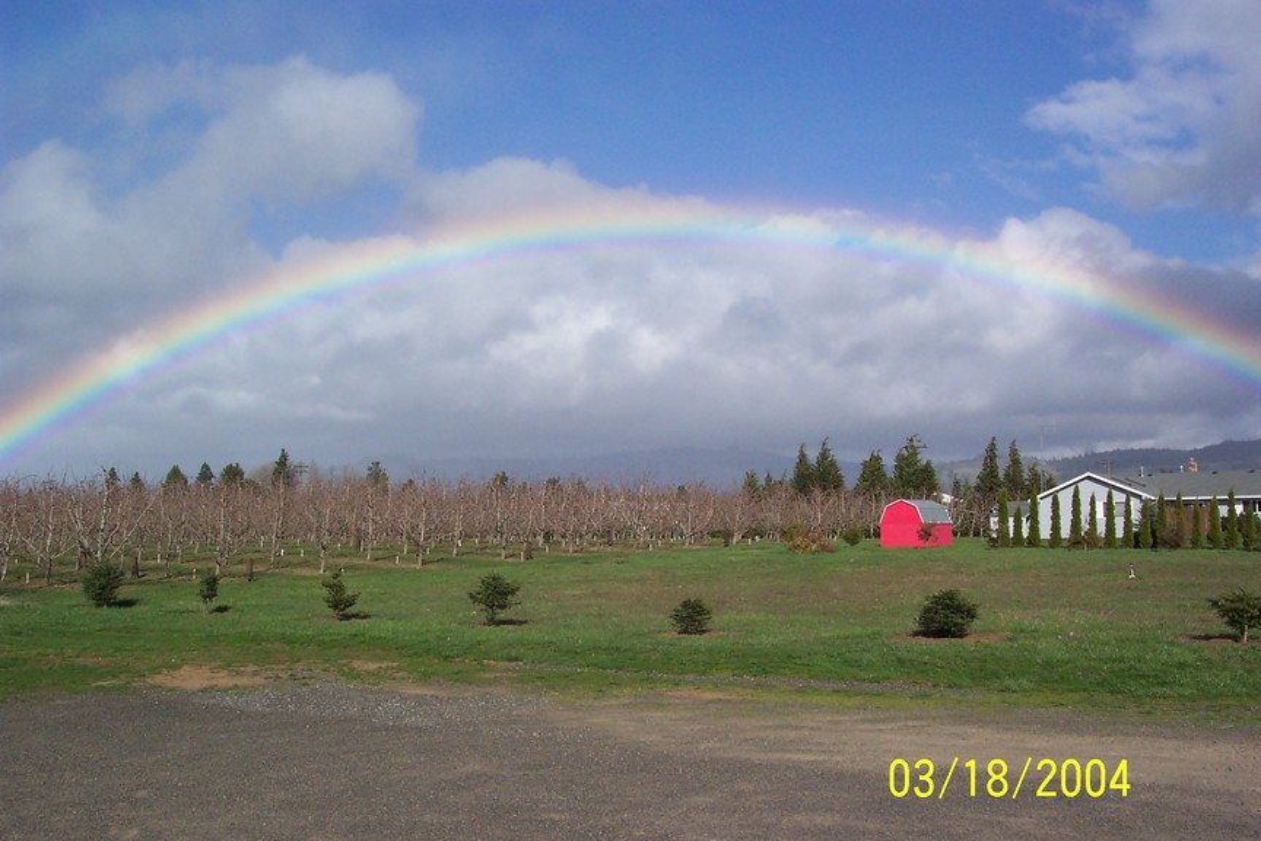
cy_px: 420
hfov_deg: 50.7
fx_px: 1331
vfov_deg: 35.1
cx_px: 630
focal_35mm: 38
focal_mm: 8
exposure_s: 1/1000
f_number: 4.8
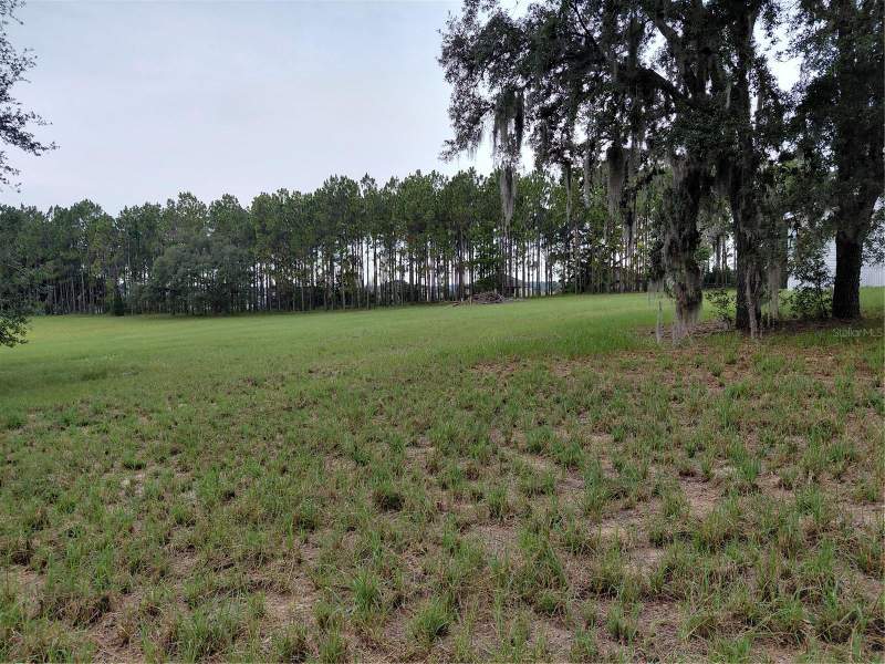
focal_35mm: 25
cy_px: 332
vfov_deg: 54.9
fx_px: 639
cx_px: 442
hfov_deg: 69.4
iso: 50
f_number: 1.8
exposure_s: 1/653
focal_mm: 4.69
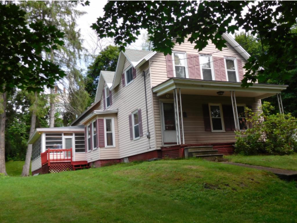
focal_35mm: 35
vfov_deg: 40.7
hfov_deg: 52.6
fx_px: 300
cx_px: 148
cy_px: 112
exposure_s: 1/400
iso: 125
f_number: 3.8
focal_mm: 6.2
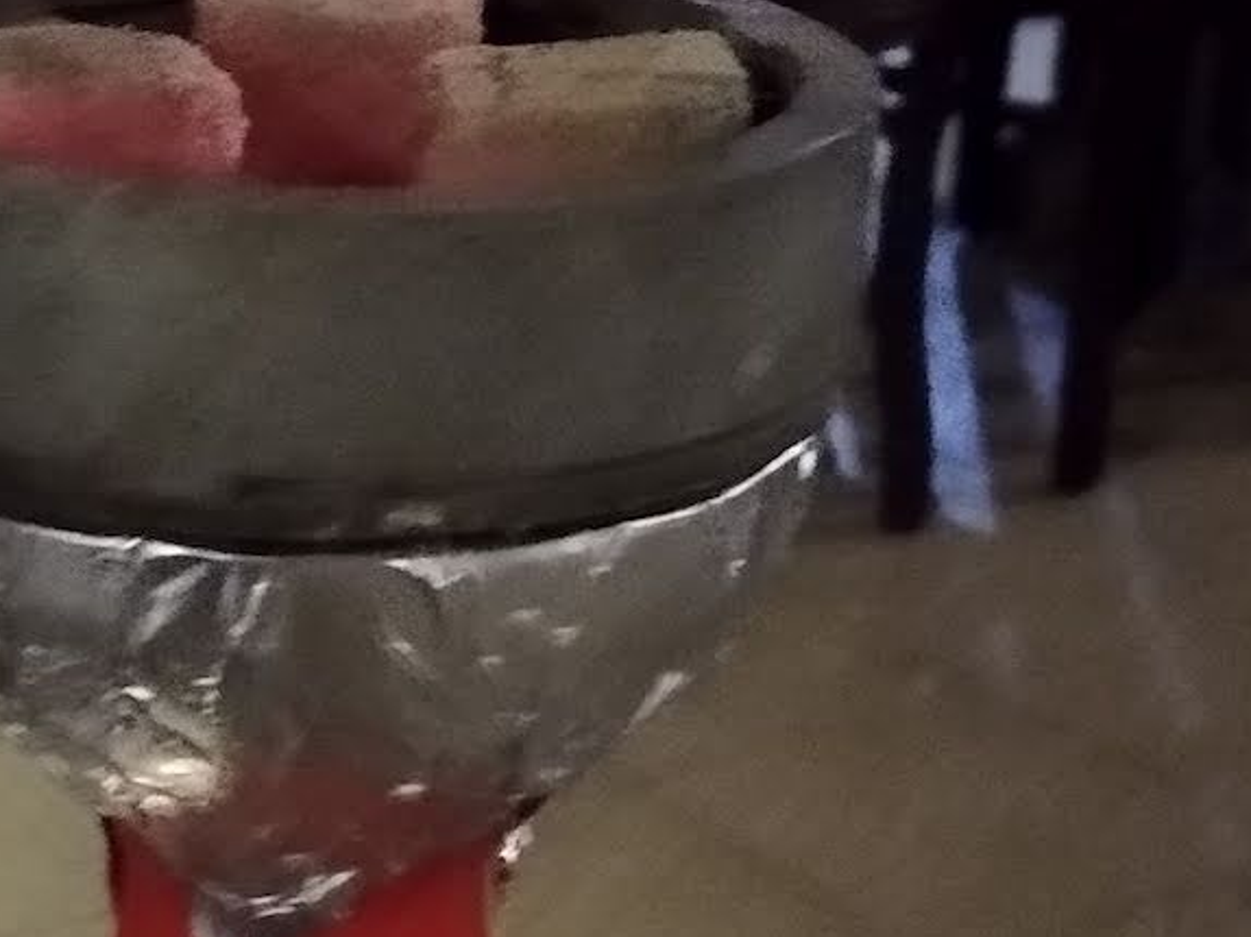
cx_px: 296
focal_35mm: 87
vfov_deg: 16.4
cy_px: 1033
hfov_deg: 22.3
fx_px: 3143
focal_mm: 3.81
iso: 6400
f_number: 2.2
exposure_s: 1/17
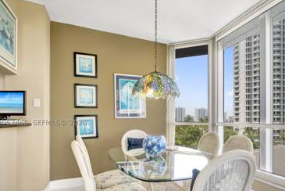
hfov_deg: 80.0
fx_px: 166
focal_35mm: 21
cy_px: 122
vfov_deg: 58.7
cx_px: 173
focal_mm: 16
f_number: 4
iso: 320
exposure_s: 1/160
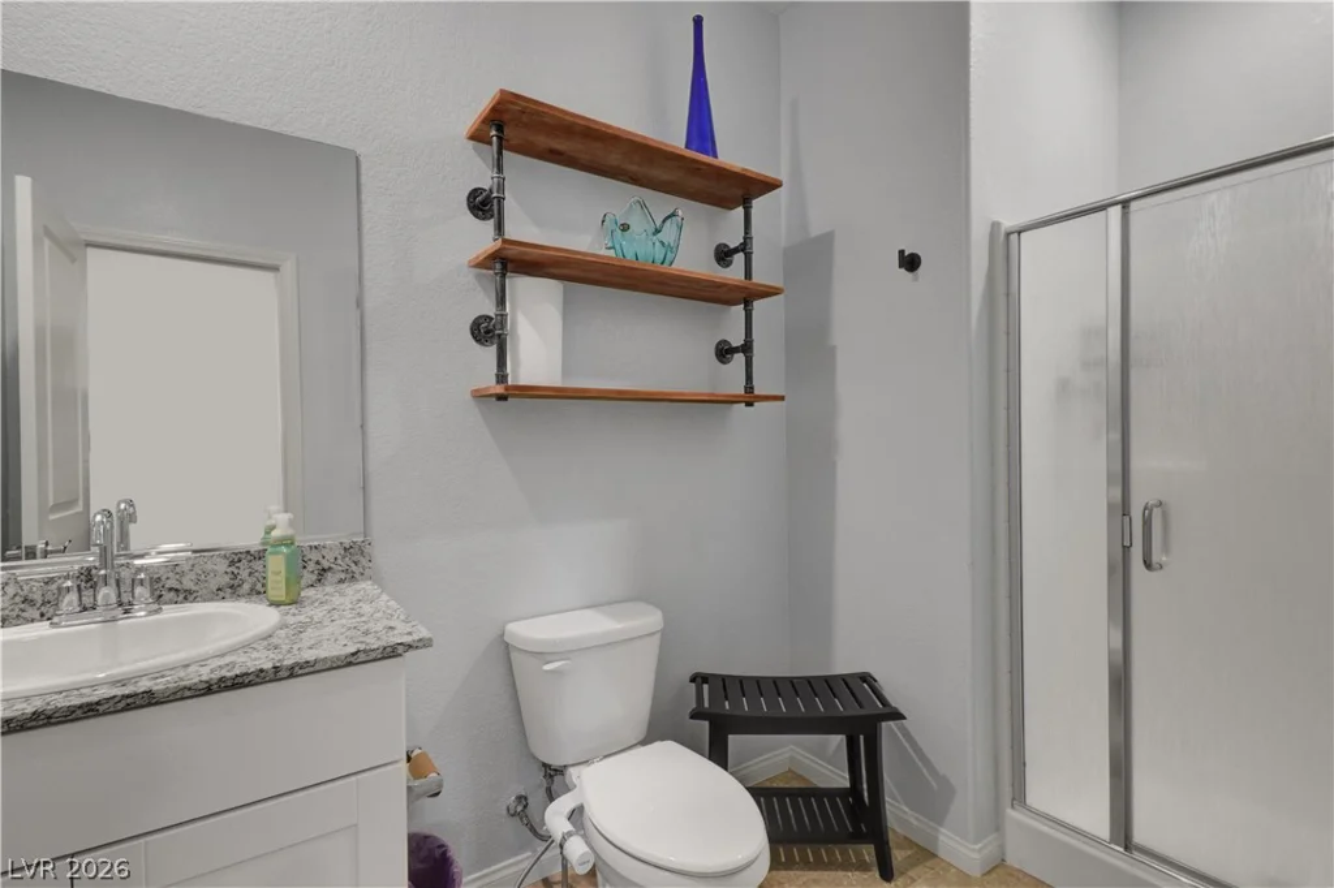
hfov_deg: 100.4
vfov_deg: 77.3
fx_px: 556
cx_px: 667
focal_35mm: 15
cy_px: 444
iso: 400
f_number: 8
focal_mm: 10
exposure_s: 1/20
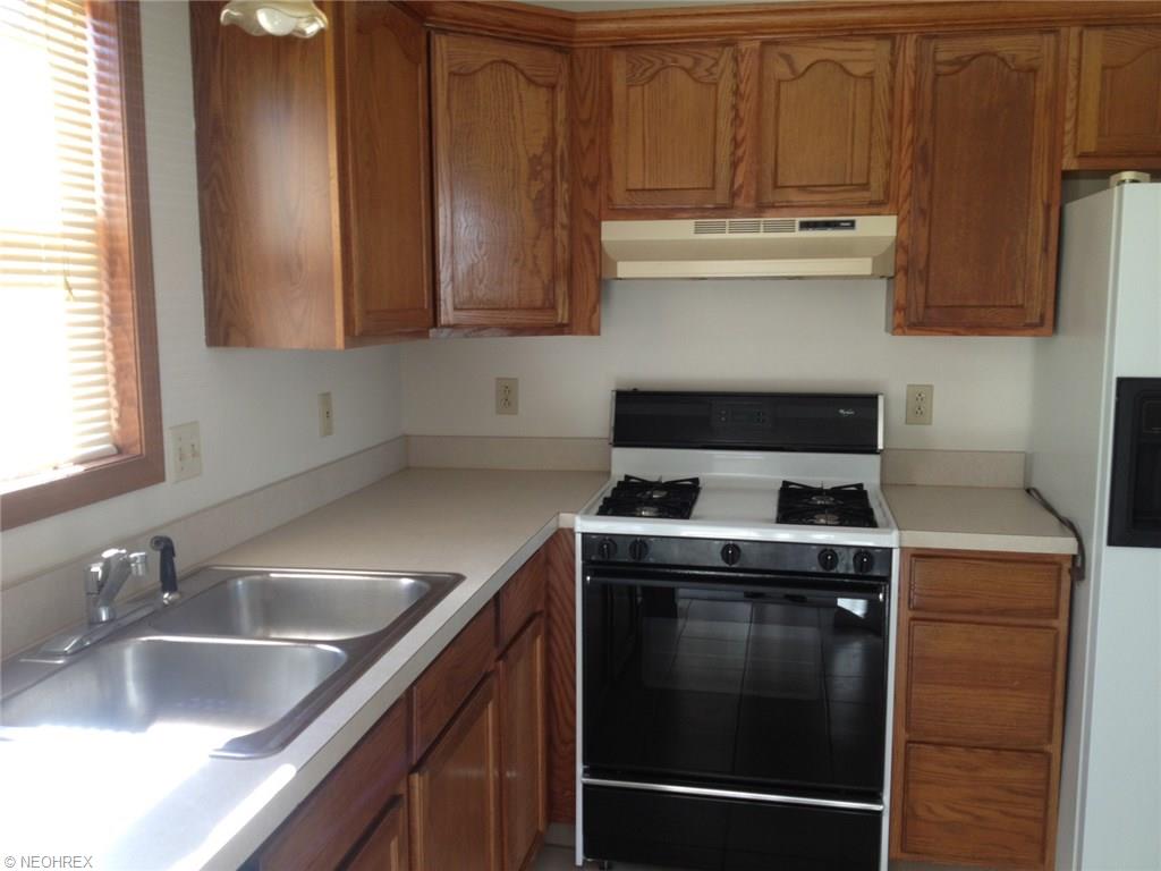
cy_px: 436
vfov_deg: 40.7
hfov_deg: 52.6
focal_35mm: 35
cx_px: 580
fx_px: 1174
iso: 64
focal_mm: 4.28
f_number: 2.4
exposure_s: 1/40
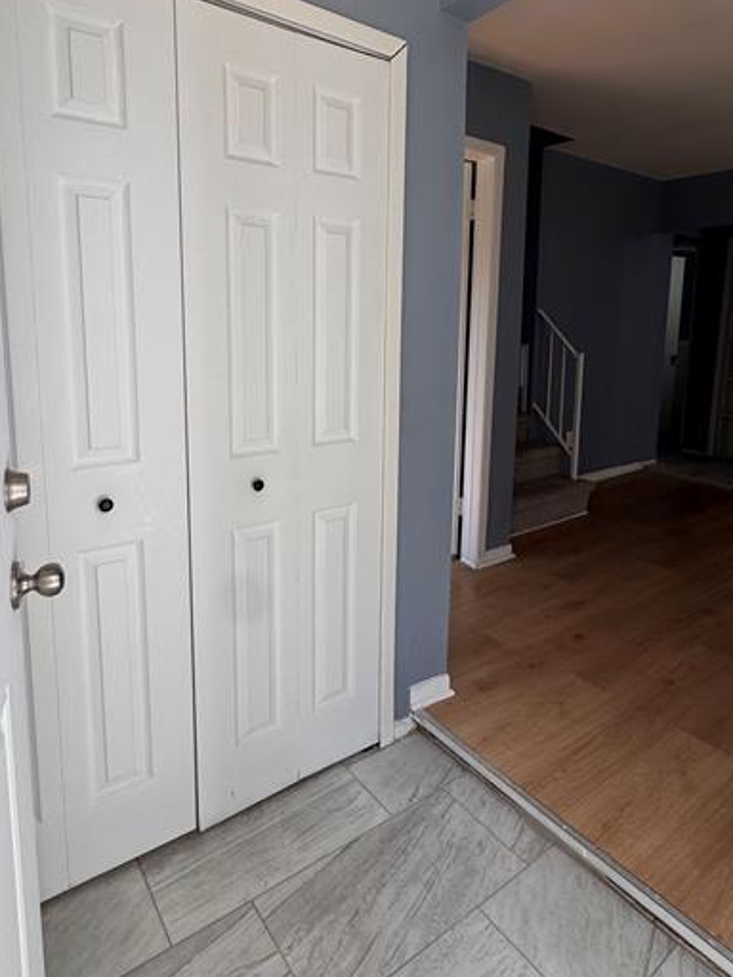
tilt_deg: -7.6
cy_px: 399
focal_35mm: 21
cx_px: 346
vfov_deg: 78.2
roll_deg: -0.8
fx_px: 593
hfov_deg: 63.4
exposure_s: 1/224
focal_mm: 2.22
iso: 40
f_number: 2.2
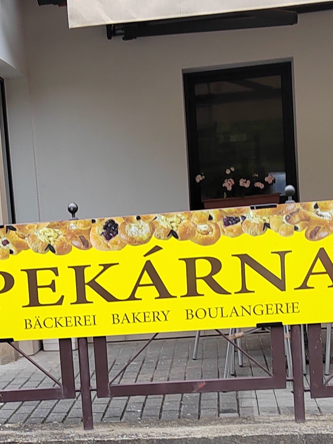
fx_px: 975
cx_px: 73
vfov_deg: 25.2
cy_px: 358
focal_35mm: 76
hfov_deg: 19.2
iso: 100
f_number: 1.9
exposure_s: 1/100
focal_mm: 5.52
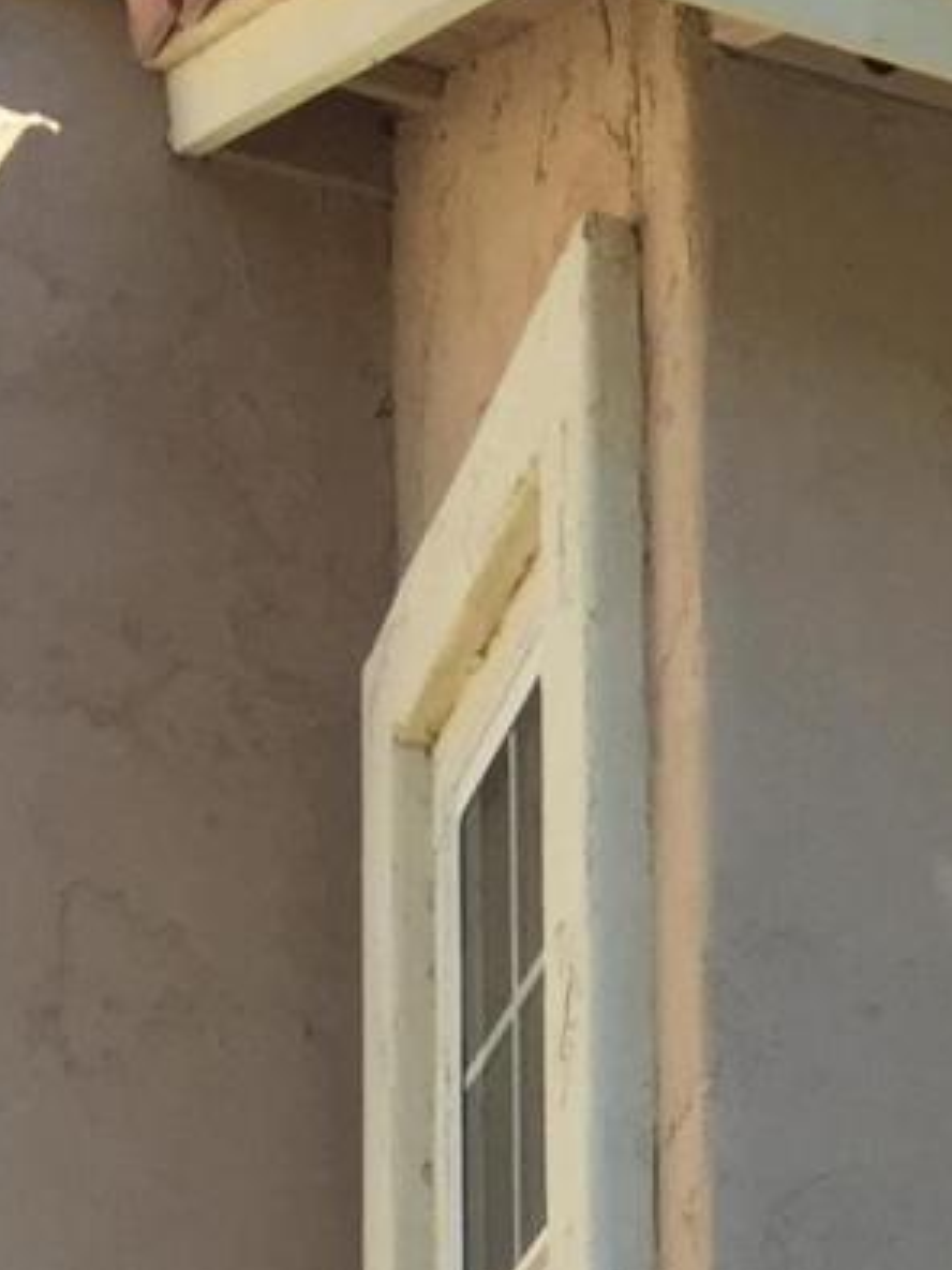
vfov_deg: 11.3
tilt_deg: +8.2
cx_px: 1808
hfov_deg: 9.5
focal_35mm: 147
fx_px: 5393
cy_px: 3016
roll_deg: +0.0
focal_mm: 4.15
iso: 32
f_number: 2.2
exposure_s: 1/791
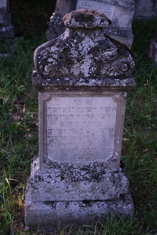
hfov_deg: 23.0
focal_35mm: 59
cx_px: 78
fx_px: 386
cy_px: 118
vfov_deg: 33.9
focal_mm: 39
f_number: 5.6
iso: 1600
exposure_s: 1/1250
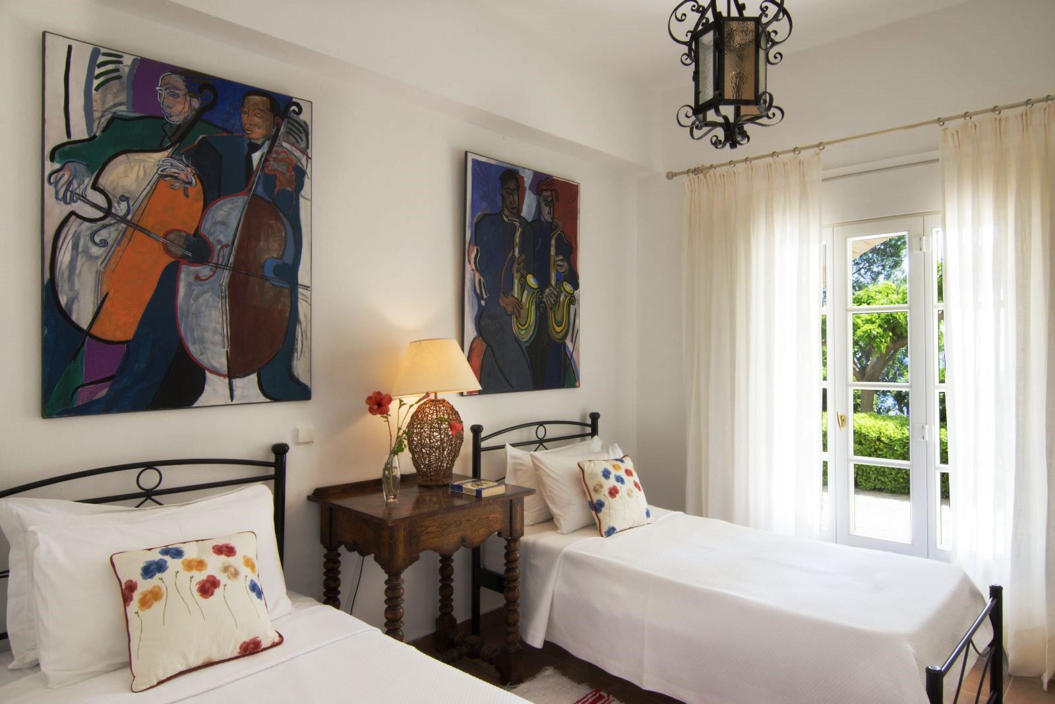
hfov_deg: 81.2
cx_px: 528
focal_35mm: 21
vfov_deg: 59.5
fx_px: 615
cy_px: 352
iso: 200
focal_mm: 14
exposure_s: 1.3
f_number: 16
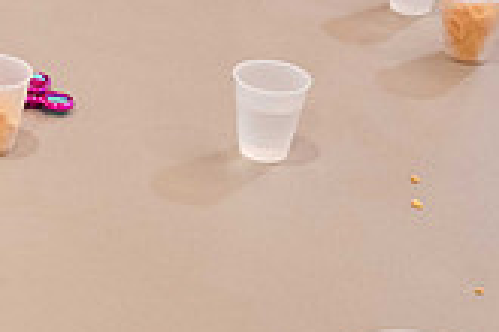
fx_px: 1580
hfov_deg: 16.6
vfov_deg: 11.8
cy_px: -35
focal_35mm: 114
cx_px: -205
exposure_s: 1/125
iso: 3200
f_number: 4
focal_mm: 30
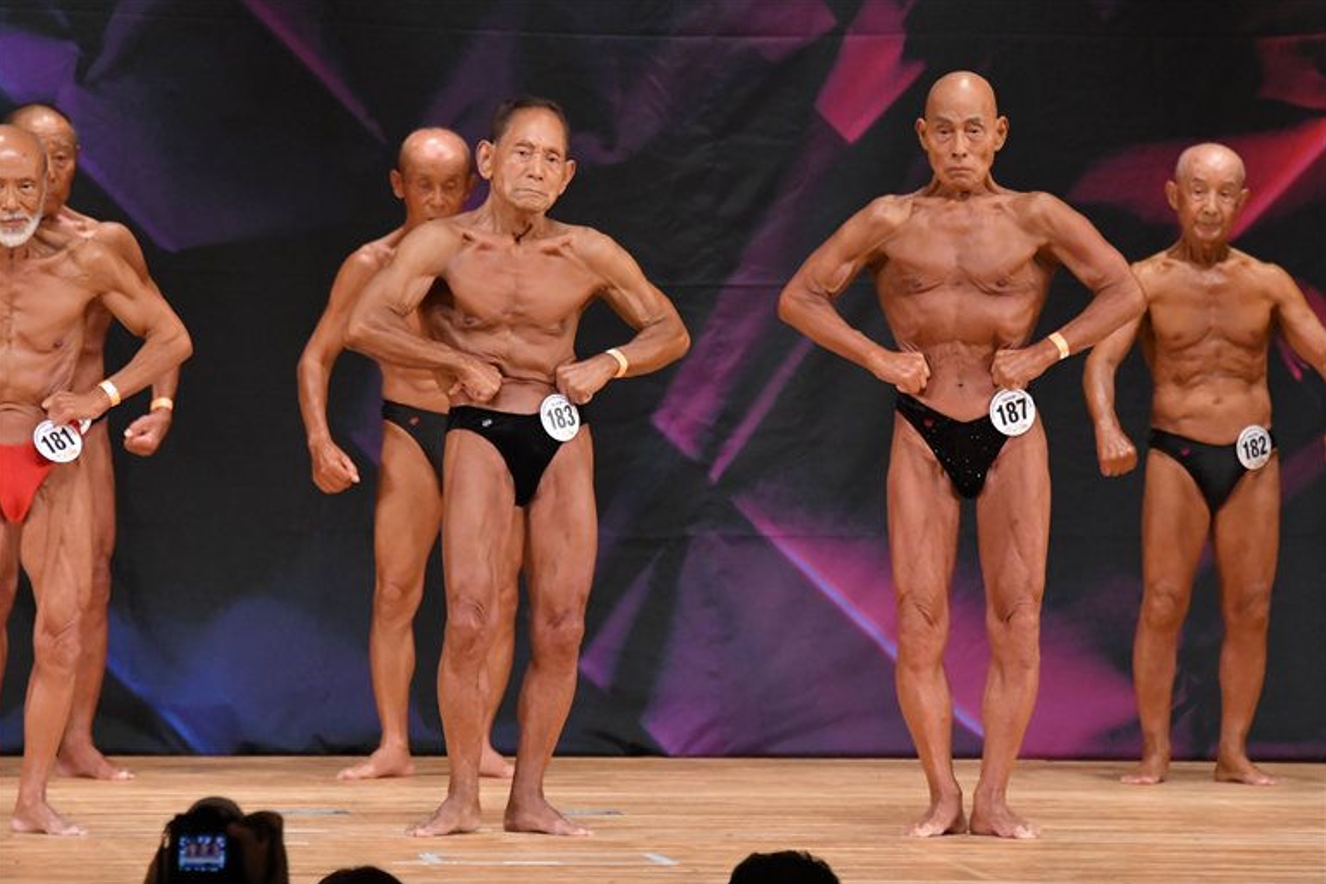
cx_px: 660
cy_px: 443
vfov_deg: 4.5
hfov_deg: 6.8
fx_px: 11121
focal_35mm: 302
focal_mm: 200
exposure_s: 1/400
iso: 5000
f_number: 5.6
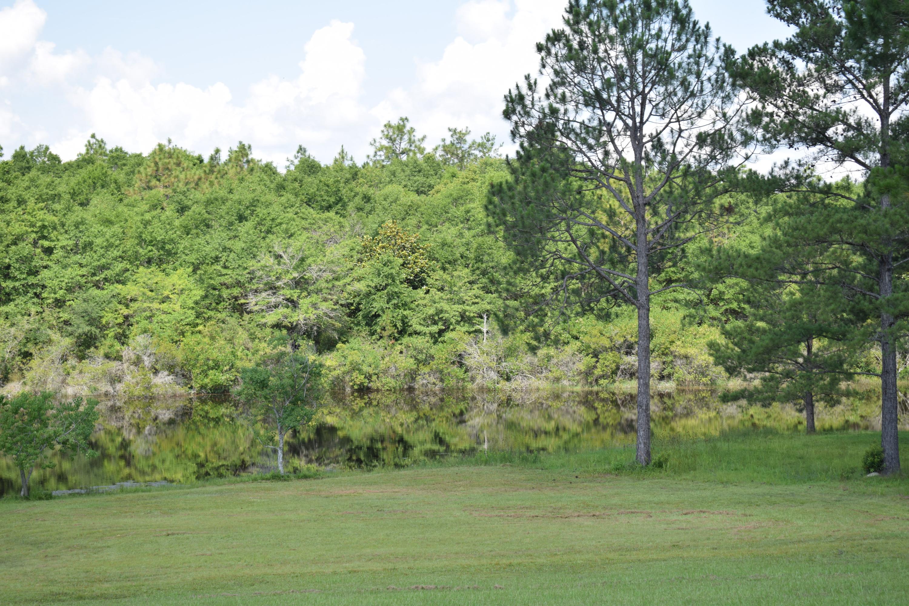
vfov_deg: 21.6
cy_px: 303
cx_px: 454
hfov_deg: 31.9
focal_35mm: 63
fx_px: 1591
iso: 100
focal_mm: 42
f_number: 7.1
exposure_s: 1/200
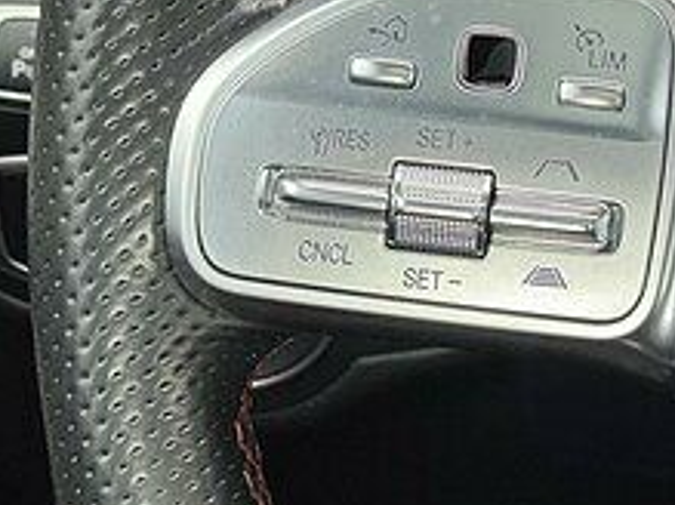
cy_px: 148
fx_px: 3761
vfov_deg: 7.7
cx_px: 447
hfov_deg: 10.2
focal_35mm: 193
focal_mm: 9
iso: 400
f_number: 2.8
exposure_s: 1/55
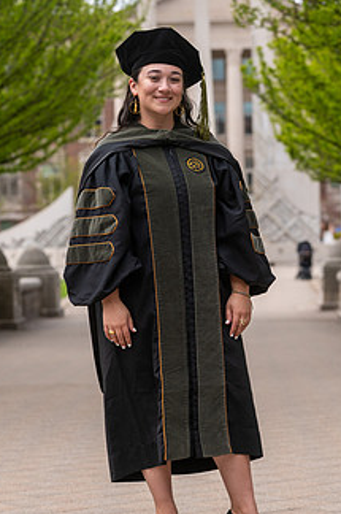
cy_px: 255
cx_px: 188
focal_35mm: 125
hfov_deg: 10.9
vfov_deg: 16.4
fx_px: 1782
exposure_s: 1/500
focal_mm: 90
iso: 125
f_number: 4.5
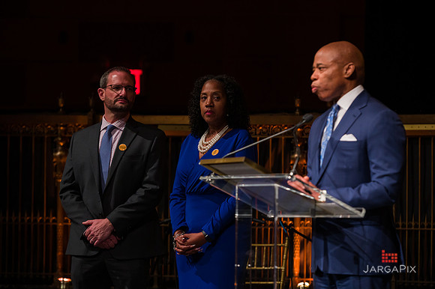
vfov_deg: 8.3
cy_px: 144
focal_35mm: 165
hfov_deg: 12.5
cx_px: 218
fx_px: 1993
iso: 2000
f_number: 4
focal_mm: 165
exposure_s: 1/250
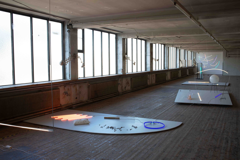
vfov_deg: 37.9
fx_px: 233
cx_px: 120
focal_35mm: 35
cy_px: 80
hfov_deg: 54.4
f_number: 8
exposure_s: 1/15
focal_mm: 35
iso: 100
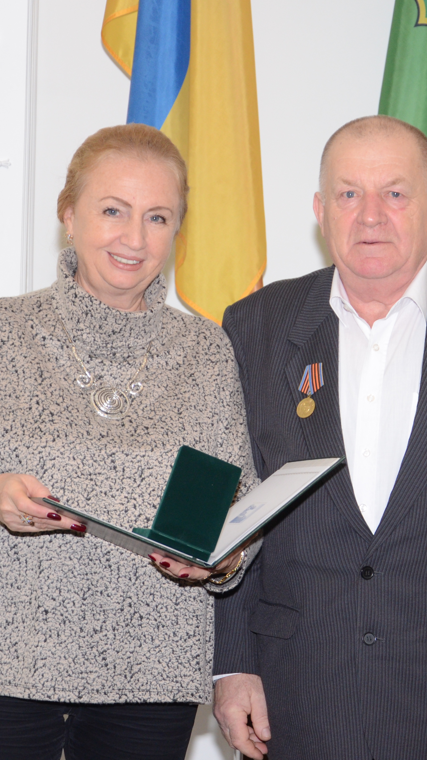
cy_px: 381
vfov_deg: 18.0
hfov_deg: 10.2
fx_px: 2396
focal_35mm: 119
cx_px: 290
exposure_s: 1/200
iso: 800
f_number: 5
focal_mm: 50
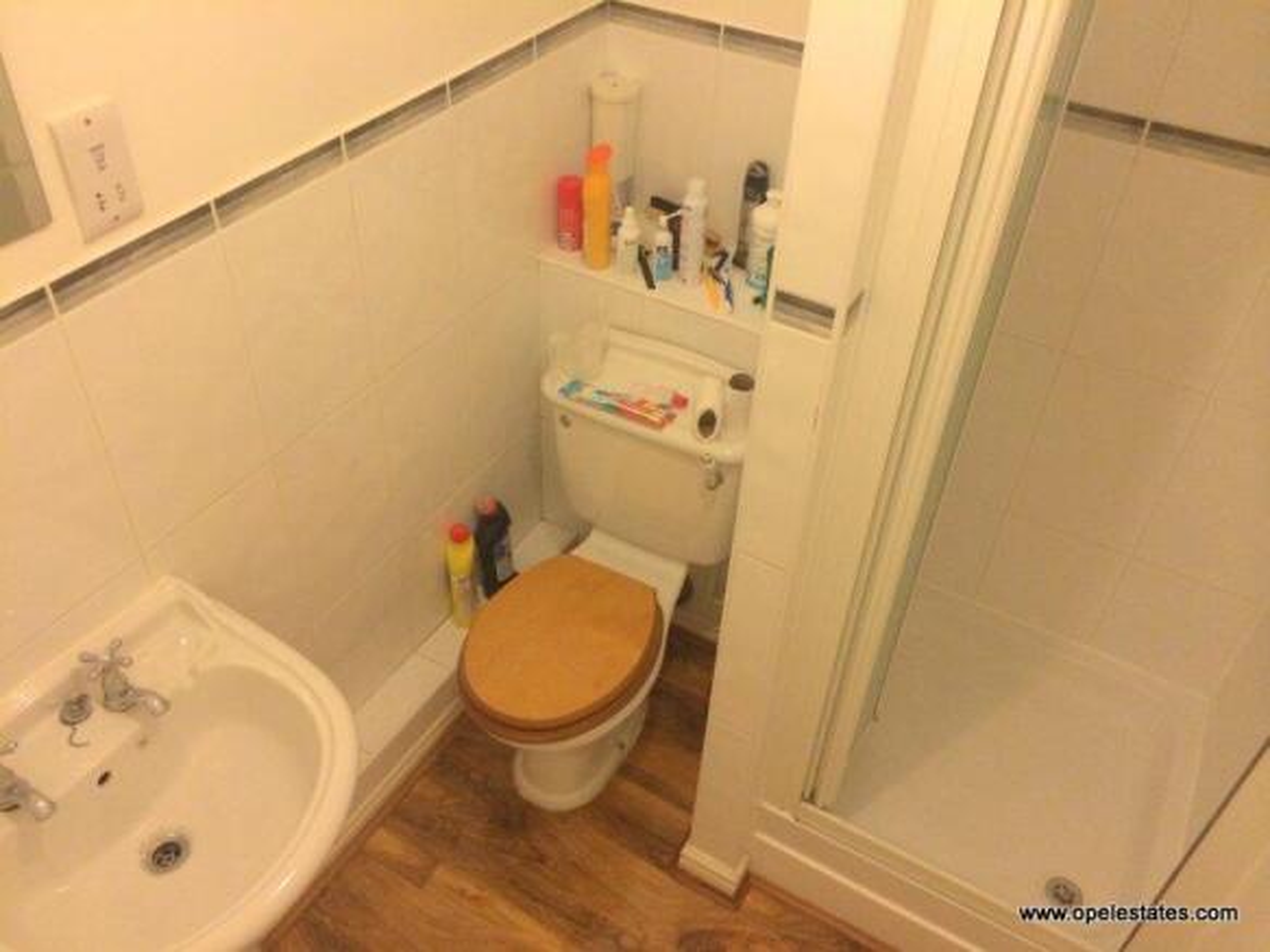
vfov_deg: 46.8
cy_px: 476
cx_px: 635
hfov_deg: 60.0
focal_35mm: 30
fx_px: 1100
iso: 320
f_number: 2.2
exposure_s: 1/33
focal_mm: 4.12
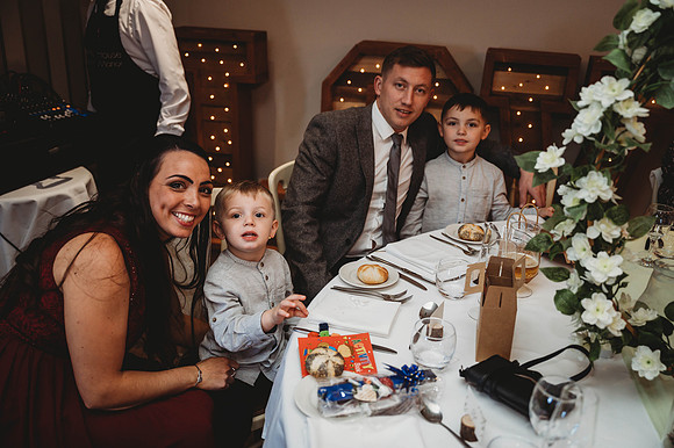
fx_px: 608
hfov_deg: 58.0
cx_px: 337
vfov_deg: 40.5
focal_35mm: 32
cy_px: 224
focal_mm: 32.5
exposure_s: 1/160
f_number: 2.8
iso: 1100
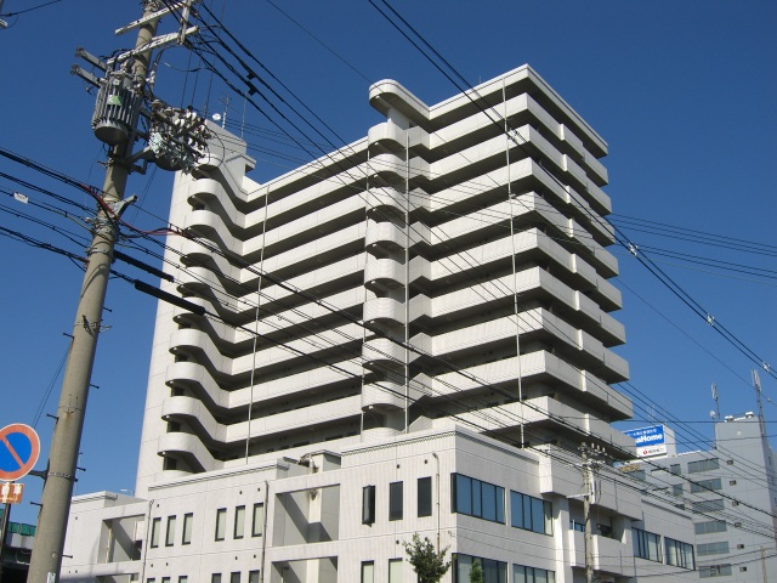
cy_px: 292
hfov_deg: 49.0
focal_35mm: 38
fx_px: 853
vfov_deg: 37.7
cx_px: 388
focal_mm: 7.9
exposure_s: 1/200
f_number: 8
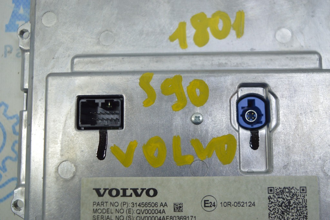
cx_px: 165
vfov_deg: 34.2
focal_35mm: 39
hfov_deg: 49.6
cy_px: 110
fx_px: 357
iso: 400
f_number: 4
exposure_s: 1/50
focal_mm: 26
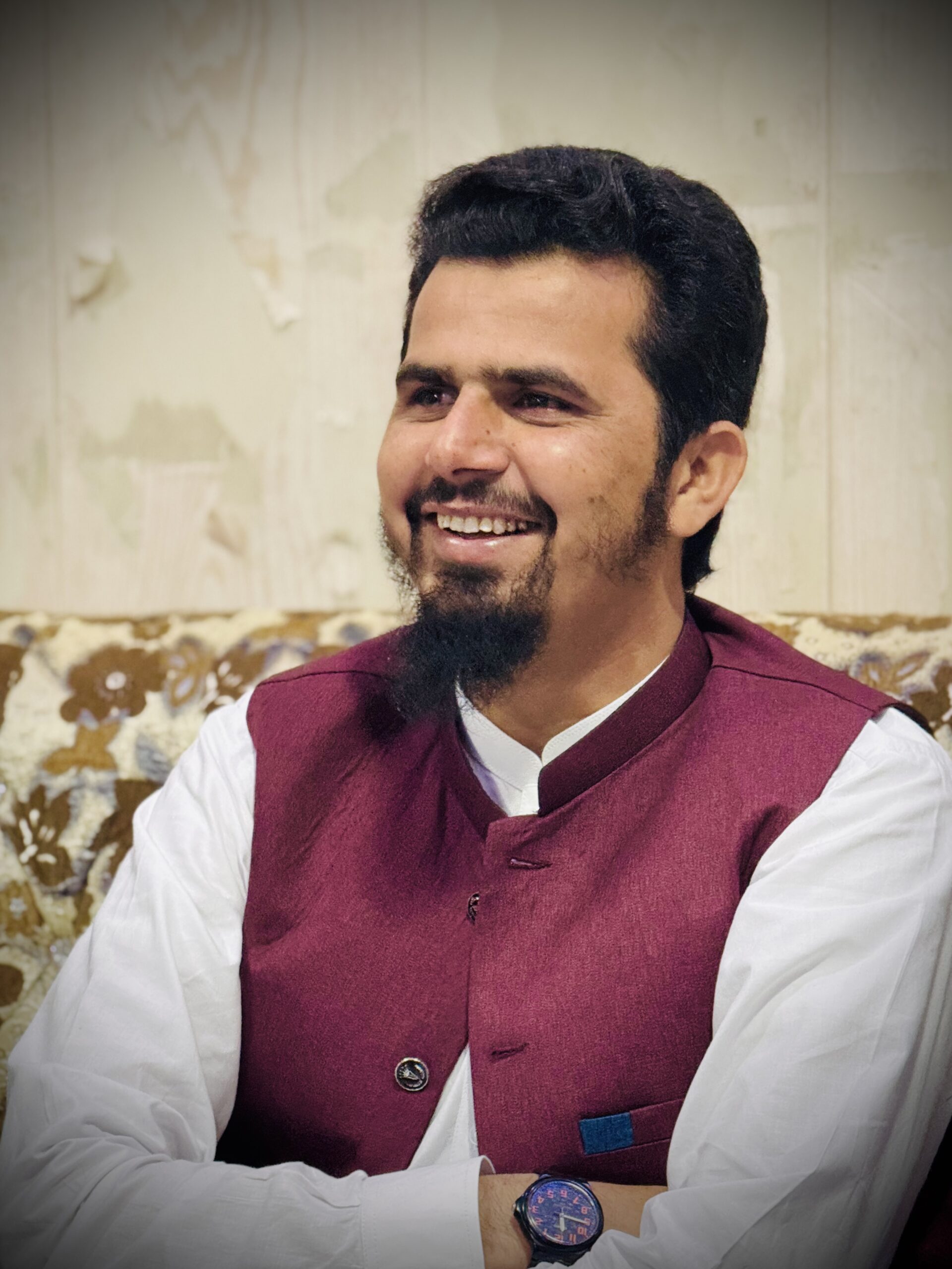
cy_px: 634
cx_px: 476
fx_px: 4400
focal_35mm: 120
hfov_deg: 12.3
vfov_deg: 16.4
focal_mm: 15.66
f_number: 2.8
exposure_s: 1/50
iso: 400
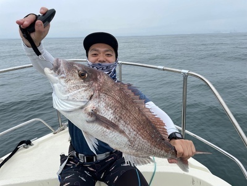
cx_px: 124
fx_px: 186
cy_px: 93
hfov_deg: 67.3
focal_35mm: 26
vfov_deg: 53.1
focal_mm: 4.2
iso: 32
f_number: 1.6
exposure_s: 1/3861
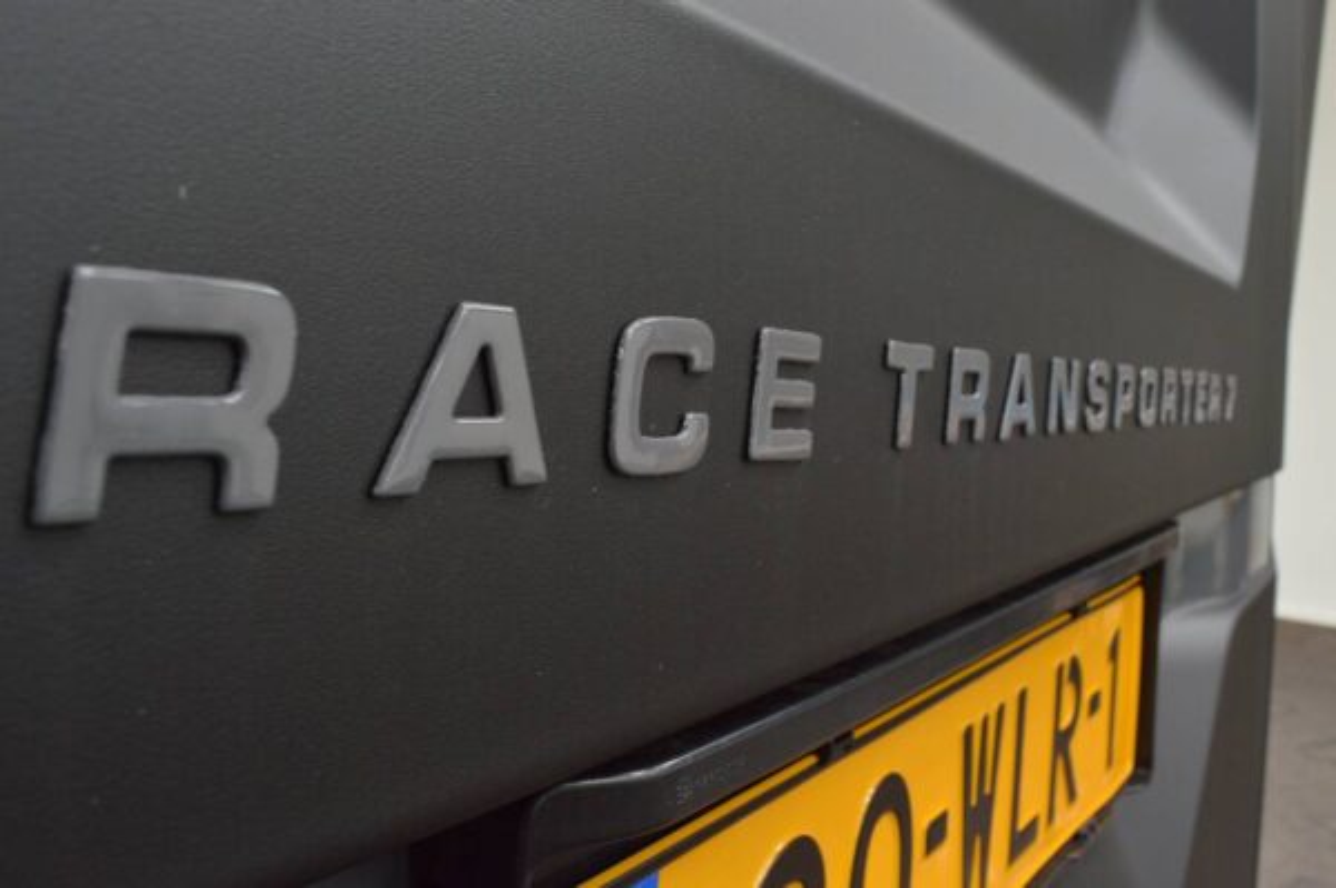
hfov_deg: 55.1
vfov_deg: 38.3
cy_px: 444
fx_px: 1279
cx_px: 668
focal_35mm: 34
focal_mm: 23
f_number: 16
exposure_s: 1/8
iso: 800
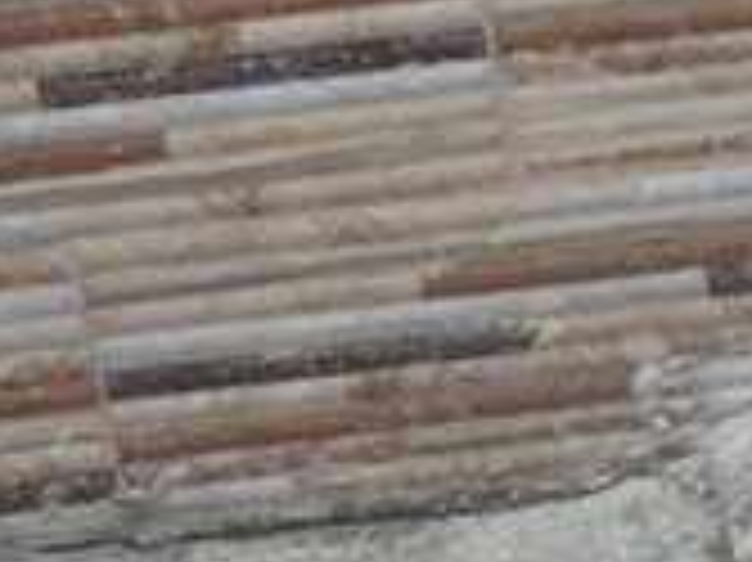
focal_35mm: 295
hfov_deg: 5.7
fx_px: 6403
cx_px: 3053
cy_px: 346
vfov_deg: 5.0
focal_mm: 25
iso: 400
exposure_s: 1/80
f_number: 4.5
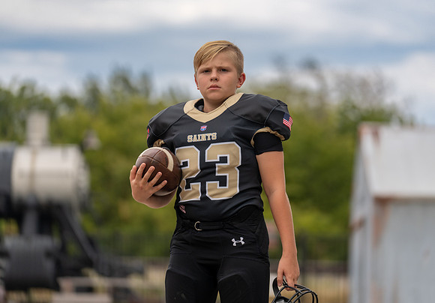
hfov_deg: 14.0
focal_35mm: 144
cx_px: 229
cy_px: 150
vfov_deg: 9.8
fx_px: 1767
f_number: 2.8
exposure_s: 1/400
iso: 100
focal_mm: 134
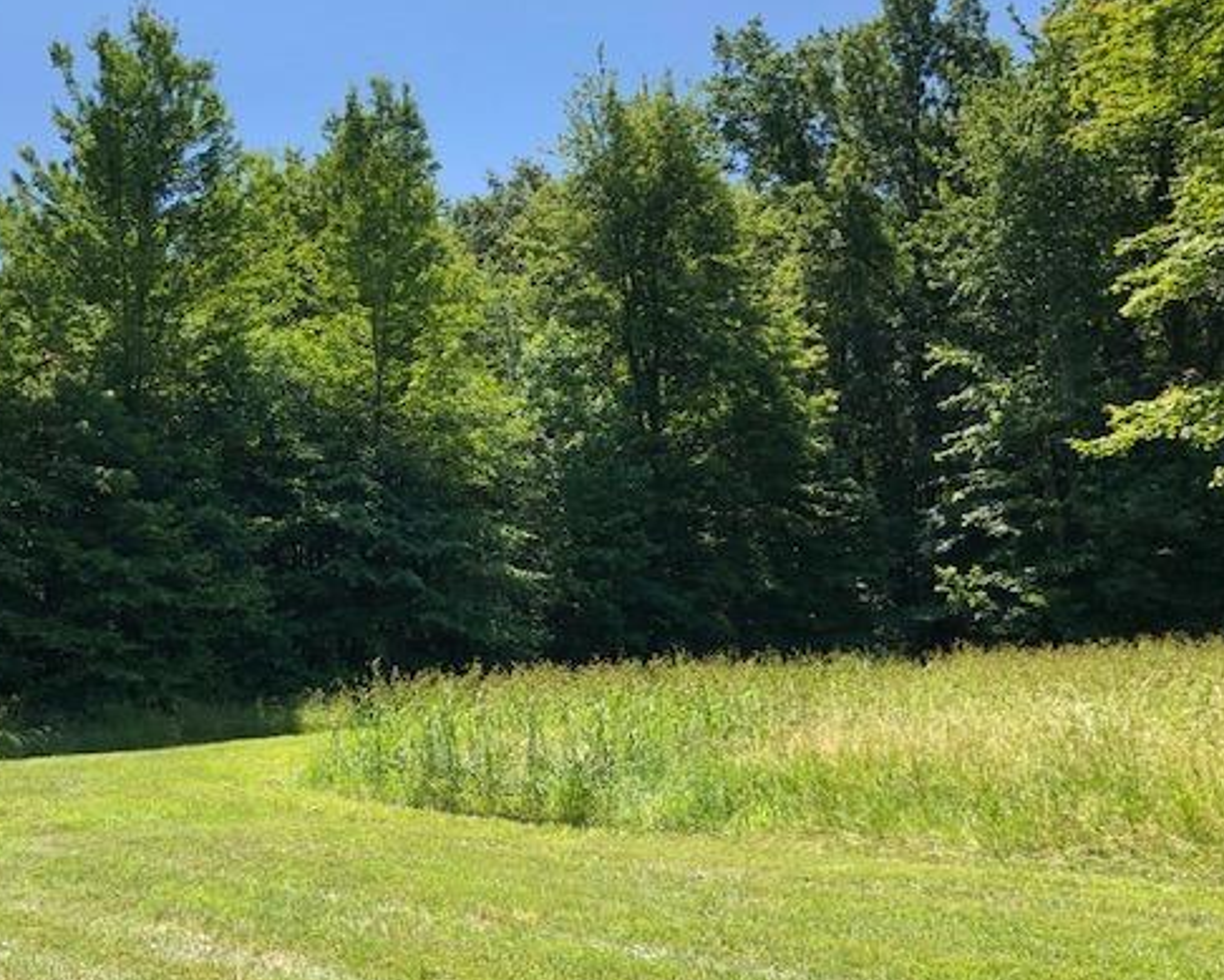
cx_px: 446
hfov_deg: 49.7
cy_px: 496
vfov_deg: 41.2
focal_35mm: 36
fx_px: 1304
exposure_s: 1/889
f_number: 1.8
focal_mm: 3.99
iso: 20
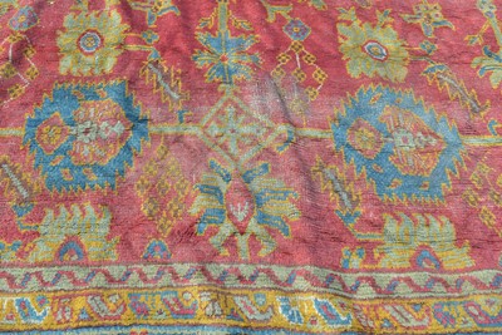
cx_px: 251
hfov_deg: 51.3
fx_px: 523
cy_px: 168
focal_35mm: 38
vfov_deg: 35.5
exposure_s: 1/400
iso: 800
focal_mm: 25
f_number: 10
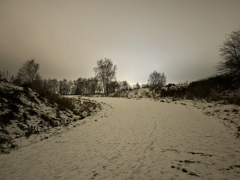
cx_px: 120
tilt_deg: +2.0
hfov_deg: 67.3
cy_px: 90
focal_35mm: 26
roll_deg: +1.3
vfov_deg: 53.1
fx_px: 180
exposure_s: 1/7
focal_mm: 4.2
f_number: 1.6
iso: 500
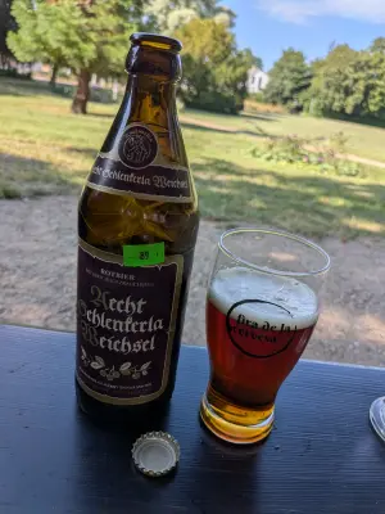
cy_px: 257
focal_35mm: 24
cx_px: 192
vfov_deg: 71.6
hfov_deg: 56.8
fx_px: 356
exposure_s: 1/1003
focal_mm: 4.53
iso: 29
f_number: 1.7
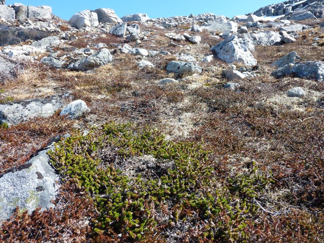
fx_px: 234
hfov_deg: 69.4
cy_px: 122
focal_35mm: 25
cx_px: 162
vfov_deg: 54.9
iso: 80
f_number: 4
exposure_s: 1/250
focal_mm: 4.1
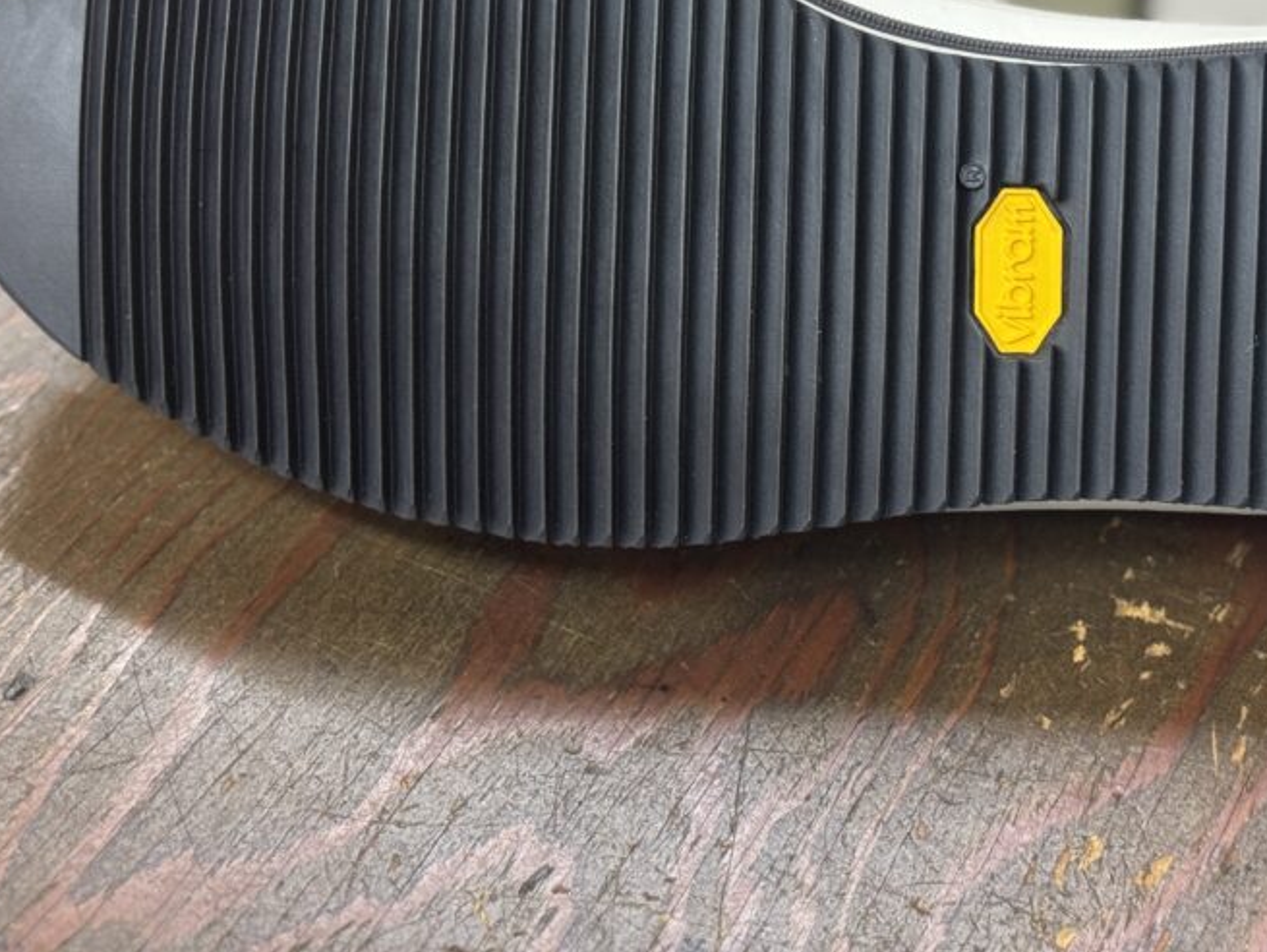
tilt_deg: -36.5
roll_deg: -3.3
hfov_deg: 25.8
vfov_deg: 19.5
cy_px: 211
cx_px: 843
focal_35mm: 75
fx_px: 2747
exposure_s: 1/60
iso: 160
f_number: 1.78
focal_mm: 6.76
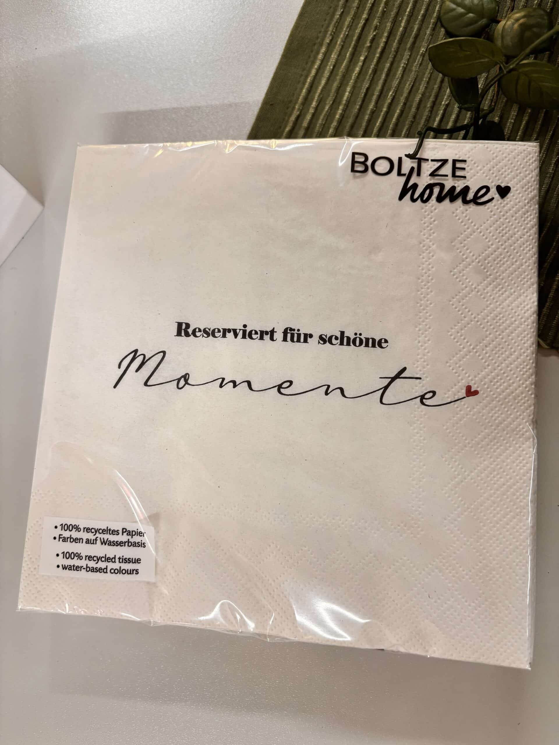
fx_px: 560
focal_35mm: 26
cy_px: 372
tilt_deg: -80.0
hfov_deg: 53.1
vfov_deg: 67.3
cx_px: 280
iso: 125
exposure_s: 1/50
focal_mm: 5.96
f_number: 1.6
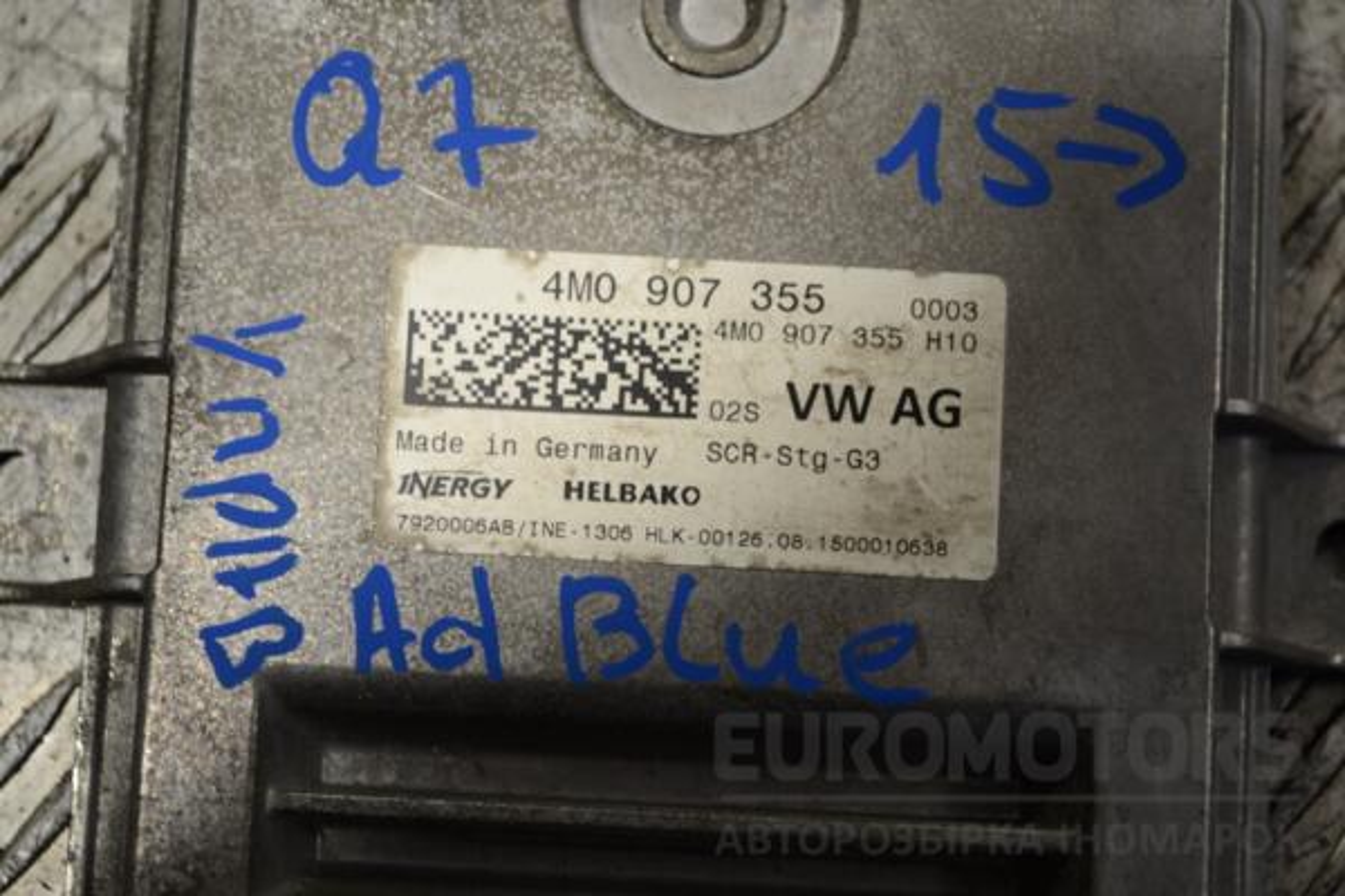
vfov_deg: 16.6
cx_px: 672
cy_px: 448
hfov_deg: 24.6
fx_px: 3082
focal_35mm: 82
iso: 110
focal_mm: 55
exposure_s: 1/30
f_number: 5.6
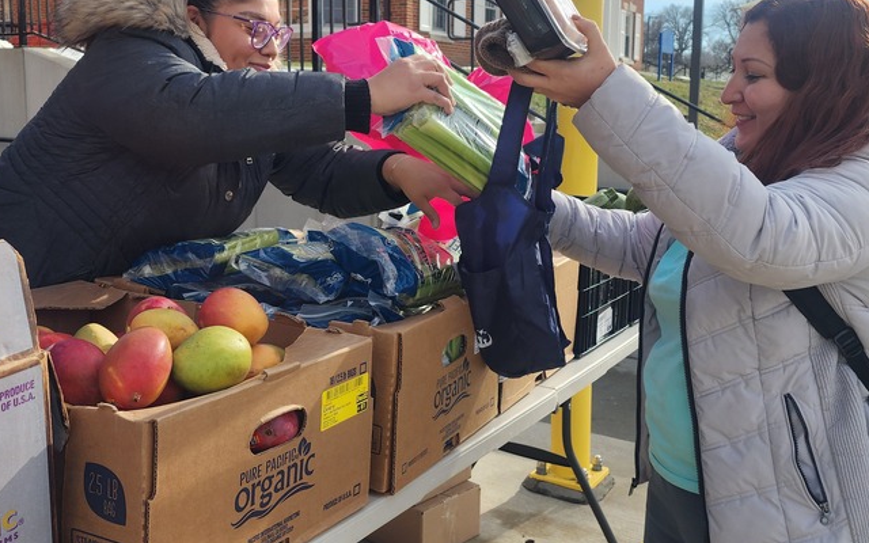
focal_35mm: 39
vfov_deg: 32.7
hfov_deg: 50.2
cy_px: 228
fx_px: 924
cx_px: 372
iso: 12
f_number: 1.8
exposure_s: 1/640
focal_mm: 6.4
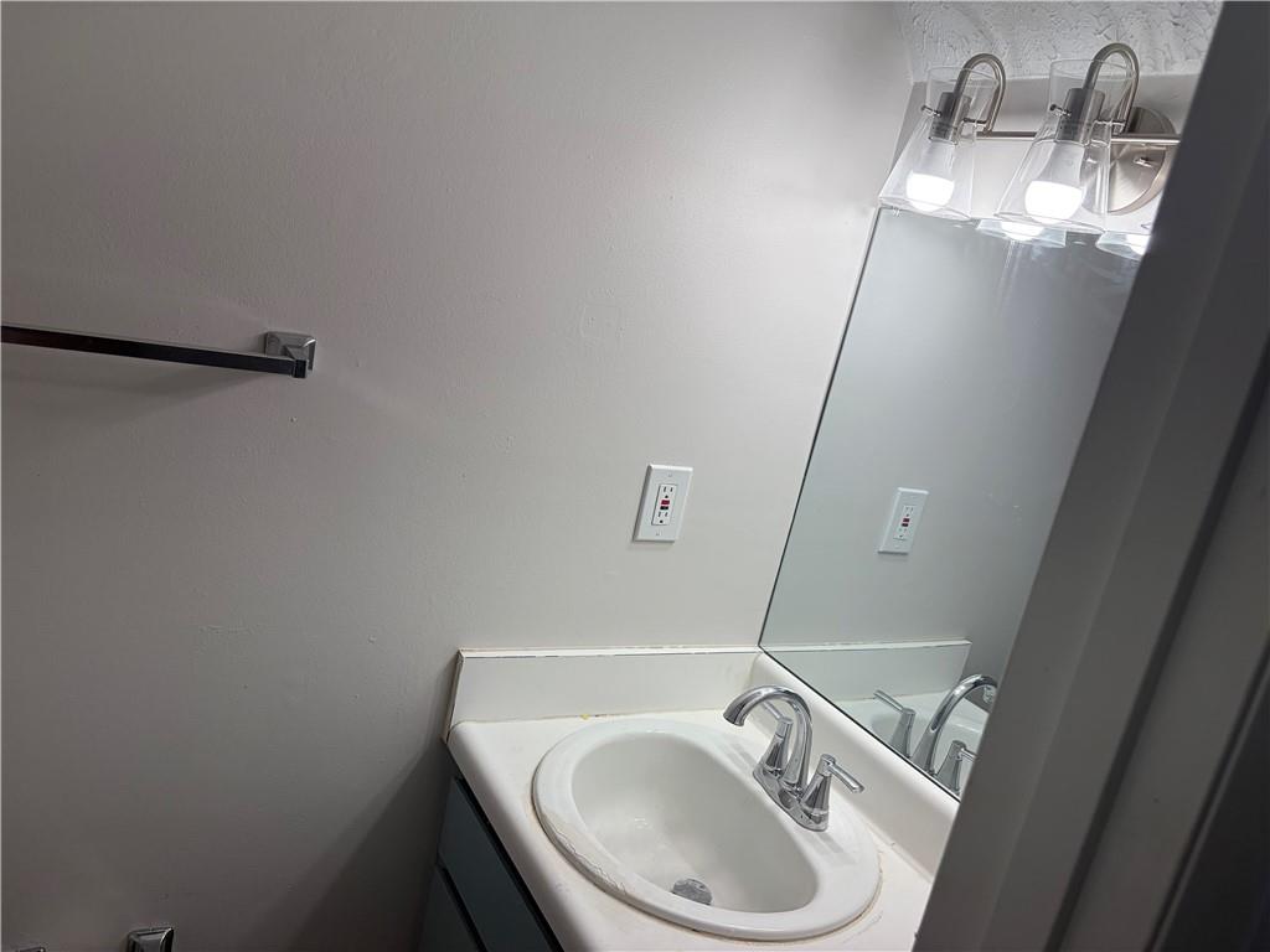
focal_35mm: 26
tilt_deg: -14.1
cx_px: 635
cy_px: 476
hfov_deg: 67.3
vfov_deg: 53.1
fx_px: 954
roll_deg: -11.3
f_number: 1.6
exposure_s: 1/773
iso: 64
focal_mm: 5.96
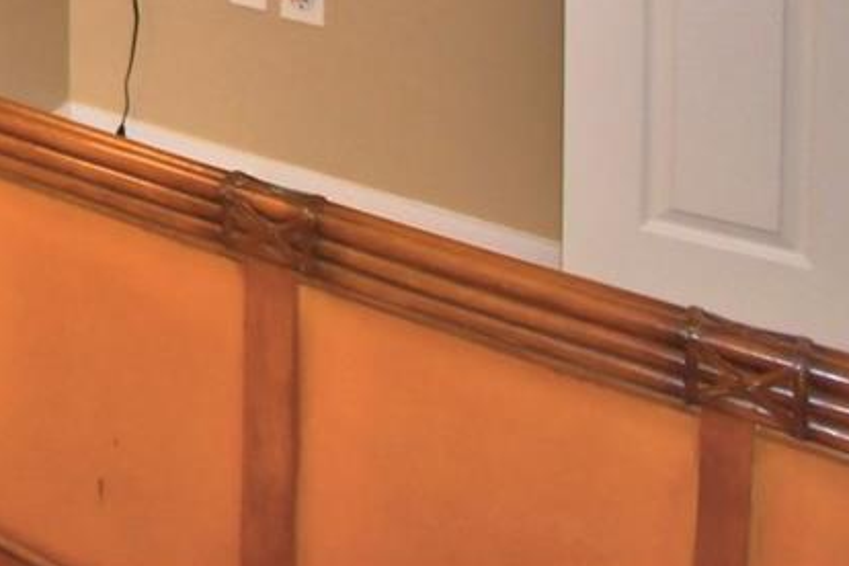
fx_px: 1368
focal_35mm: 58
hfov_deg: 23.6
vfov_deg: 17.6
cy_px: -523
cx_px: -562
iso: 320
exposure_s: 1/30
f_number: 4.5
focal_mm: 10
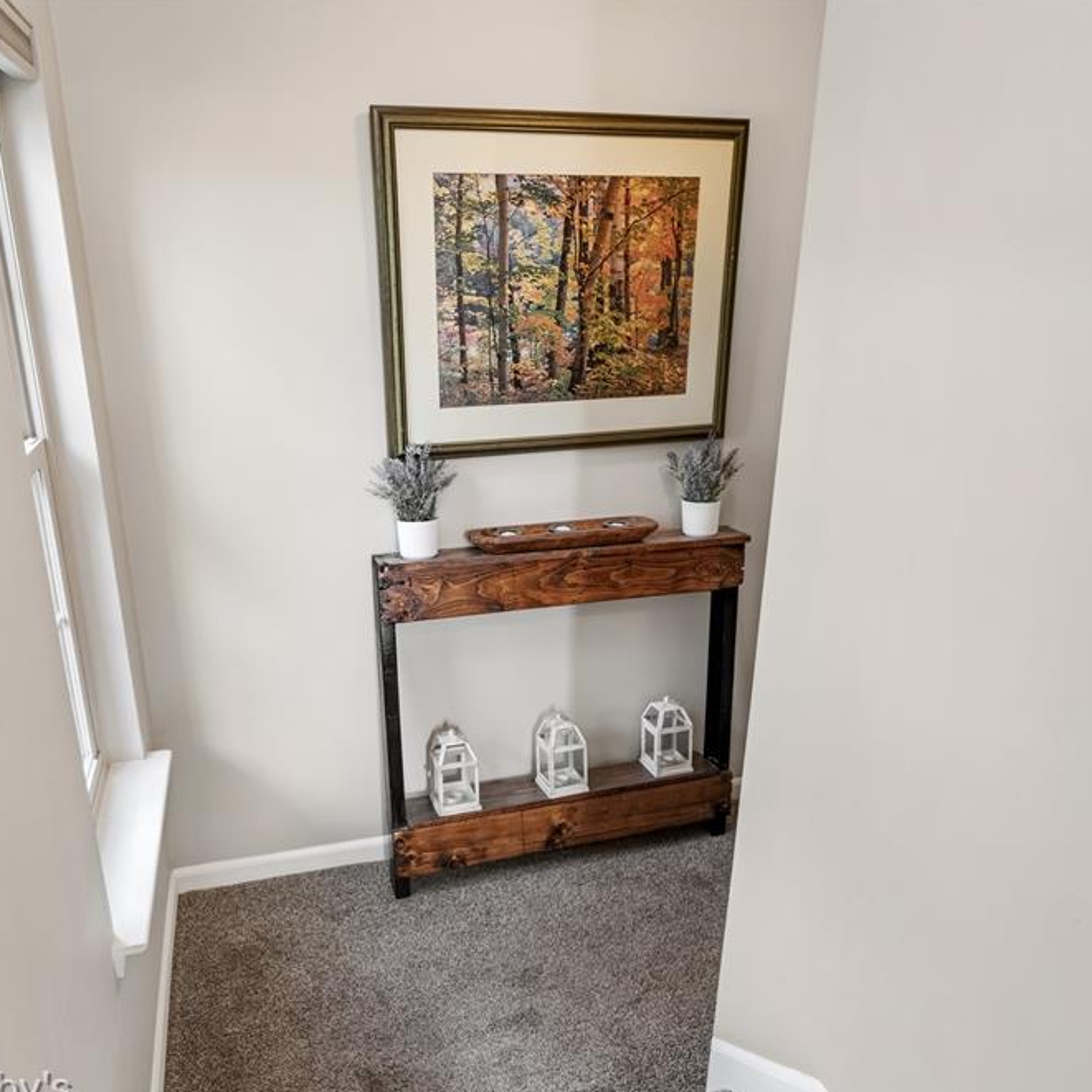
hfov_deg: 62.9
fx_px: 892
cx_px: 509
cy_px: 557
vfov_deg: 62.9
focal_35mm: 25
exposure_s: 1/2
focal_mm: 12.4
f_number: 5.6
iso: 800
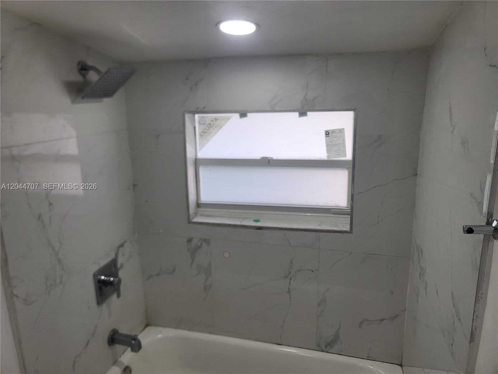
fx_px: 360
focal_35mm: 25
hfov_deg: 69.4
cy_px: 187
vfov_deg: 54.9
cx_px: 249
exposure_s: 1/120
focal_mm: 7
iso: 40
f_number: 1.8
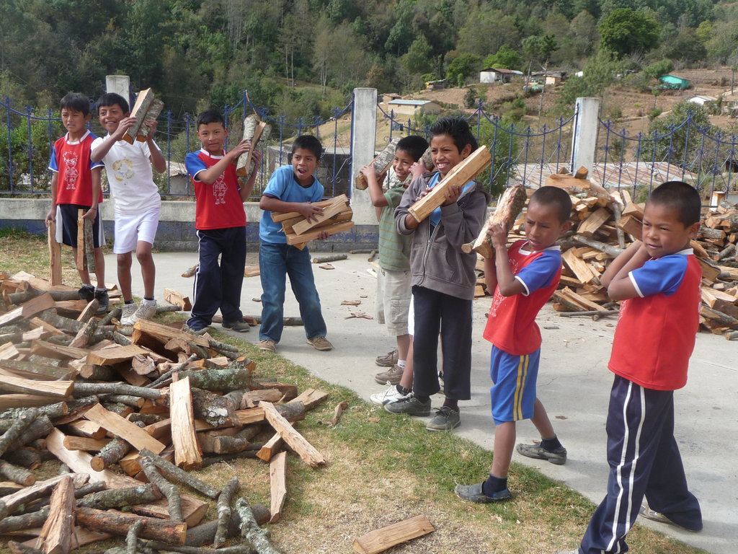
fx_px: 853
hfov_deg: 46.8
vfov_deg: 36.0
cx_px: 369
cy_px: 277
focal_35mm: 40
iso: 100
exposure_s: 1/500
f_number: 3.9
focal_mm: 6.7
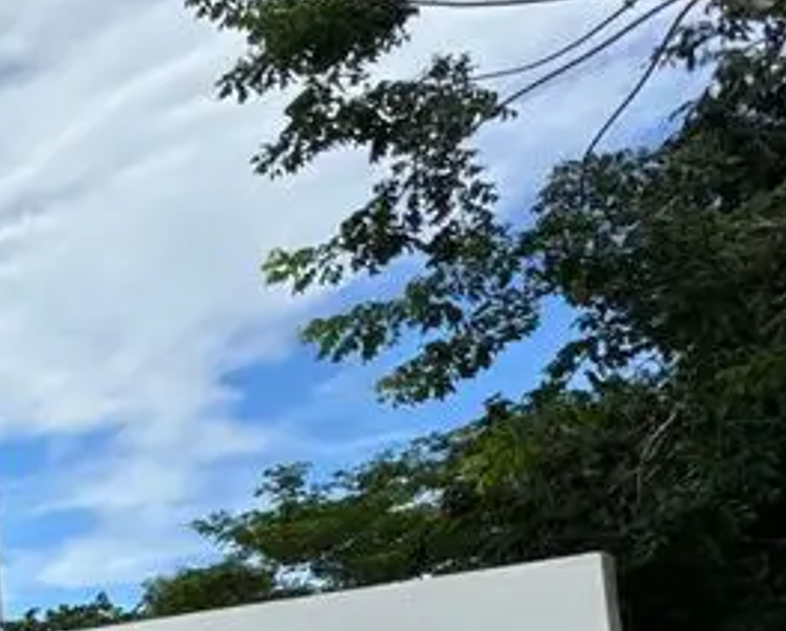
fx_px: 1444
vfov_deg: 22.9
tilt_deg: +4.9
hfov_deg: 19.9
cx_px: -706
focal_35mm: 62
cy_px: 729
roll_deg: +0.9
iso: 50
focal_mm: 2.22
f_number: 2.2
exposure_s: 1/1976
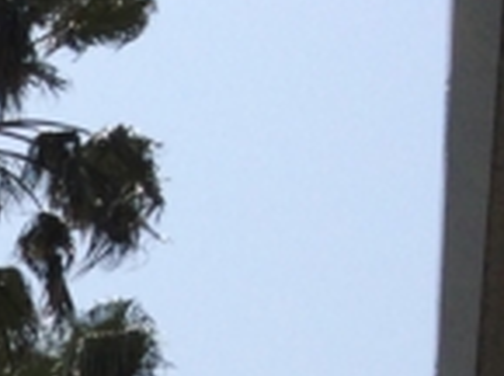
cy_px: 982
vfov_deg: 8.0
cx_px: -799
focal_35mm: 166
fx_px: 2411
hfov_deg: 10.1
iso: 40
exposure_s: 1/5882
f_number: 2.2
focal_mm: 4.12
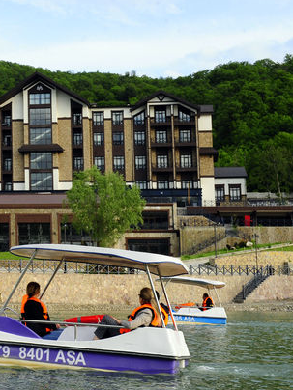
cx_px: 41
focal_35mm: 56
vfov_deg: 34.3
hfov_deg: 25.4
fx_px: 632
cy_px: 195
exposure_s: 1/160
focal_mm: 38
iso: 640
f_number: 14
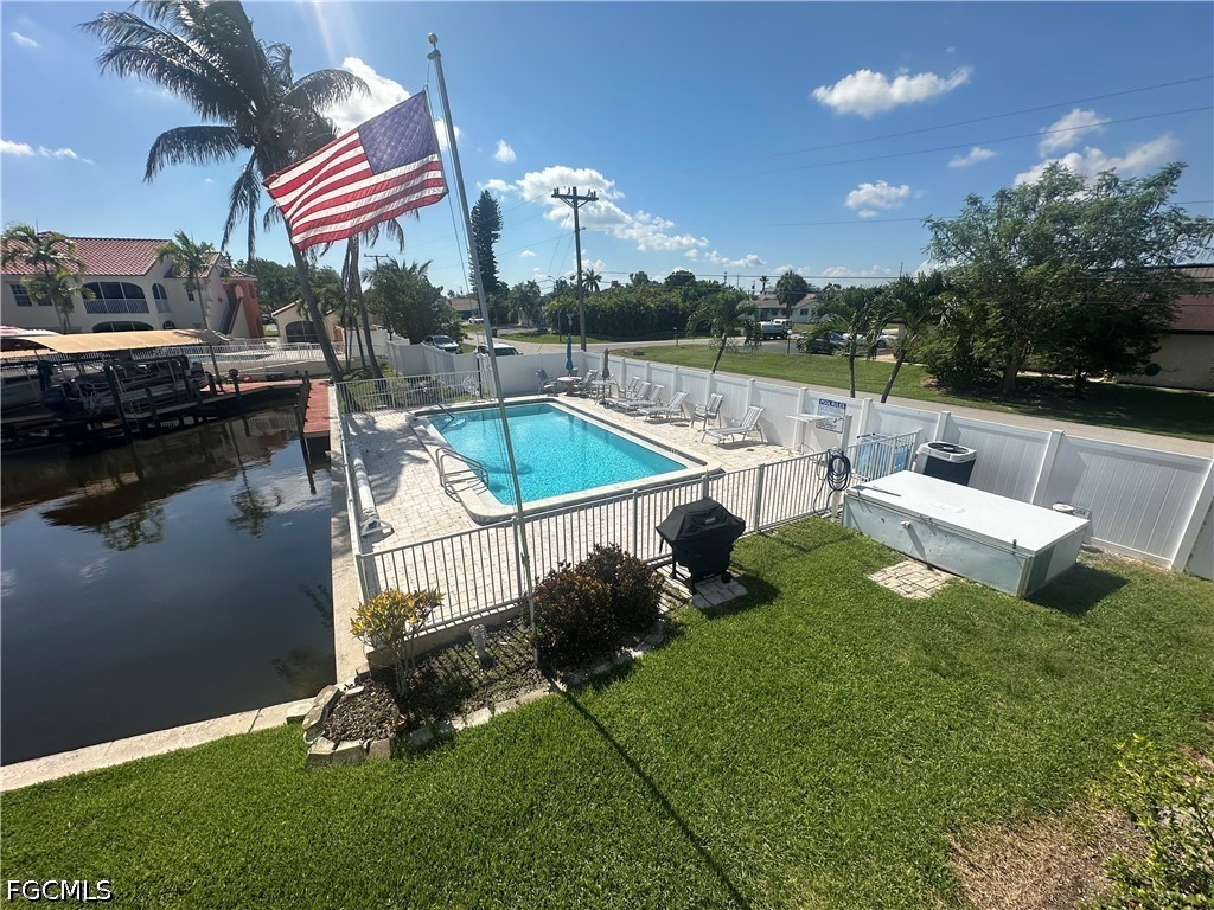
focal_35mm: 14
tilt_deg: -18.6
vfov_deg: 85.7
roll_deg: +0.6
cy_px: 455
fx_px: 491
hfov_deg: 102.1
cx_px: 607
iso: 50
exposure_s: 1/3861
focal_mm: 2.22
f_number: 2.2
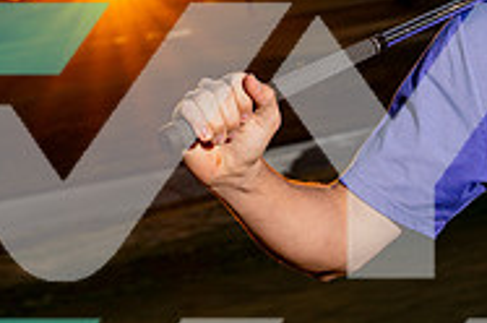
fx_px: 2309
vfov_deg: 8.0
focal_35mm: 171
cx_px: 500
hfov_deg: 11.9
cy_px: 142
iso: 160
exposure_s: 1/250
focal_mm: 55
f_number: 7.1
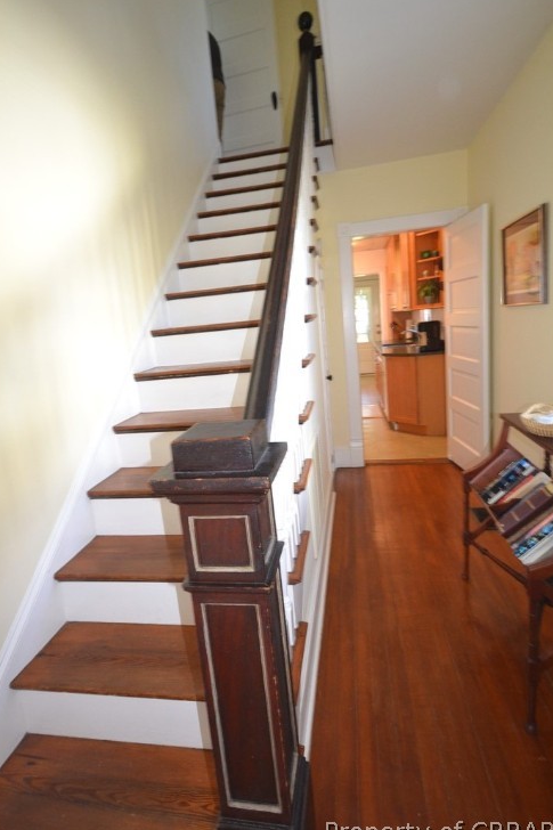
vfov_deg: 86.9
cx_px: 270
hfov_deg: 64.5
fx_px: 438
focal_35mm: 19
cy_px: 413
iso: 1600
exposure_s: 1/60
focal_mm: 12
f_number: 4.5
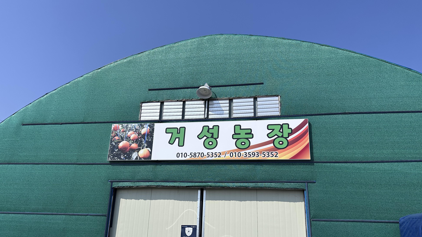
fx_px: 302
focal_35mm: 27
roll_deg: -2.1
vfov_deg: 42.7
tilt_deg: +16.8
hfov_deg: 69.8
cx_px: 205
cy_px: 142
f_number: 1.78
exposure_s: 1/8929
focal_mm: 6.86
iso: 80
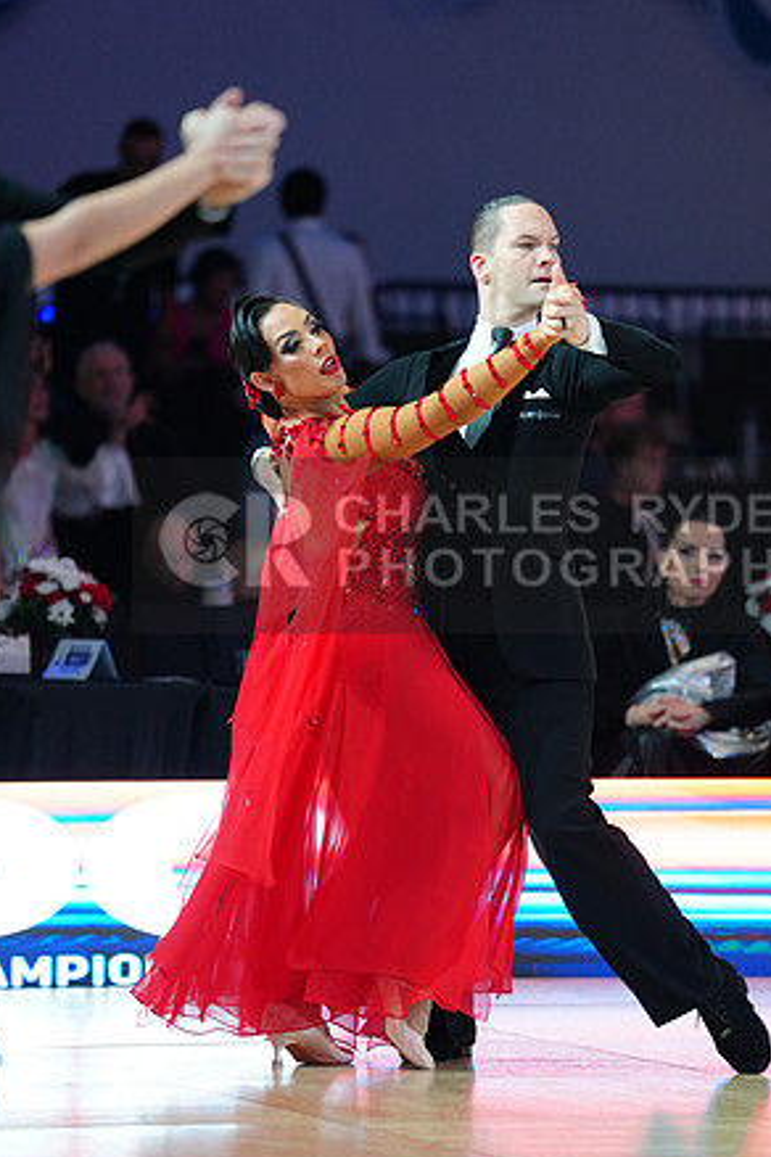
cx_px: 498
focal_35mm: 265
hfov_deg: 5.2
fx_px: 8512
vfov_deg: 7.8
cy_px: 547
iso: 1250
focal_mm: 200
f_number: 2.8
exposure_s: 1/400
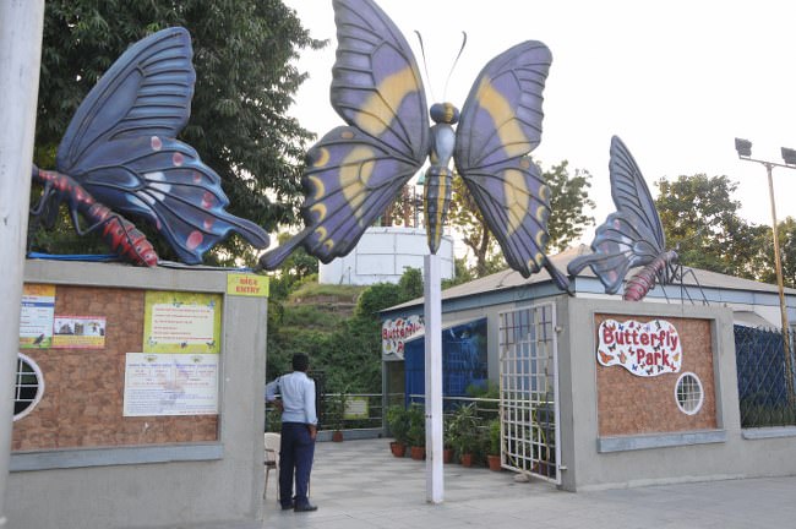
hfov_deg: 59.5
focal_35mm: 32
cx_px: 398
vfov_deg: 41.6
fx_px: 696
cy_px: 264
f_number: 6.3
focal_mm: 21
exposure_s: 1/160
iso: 500
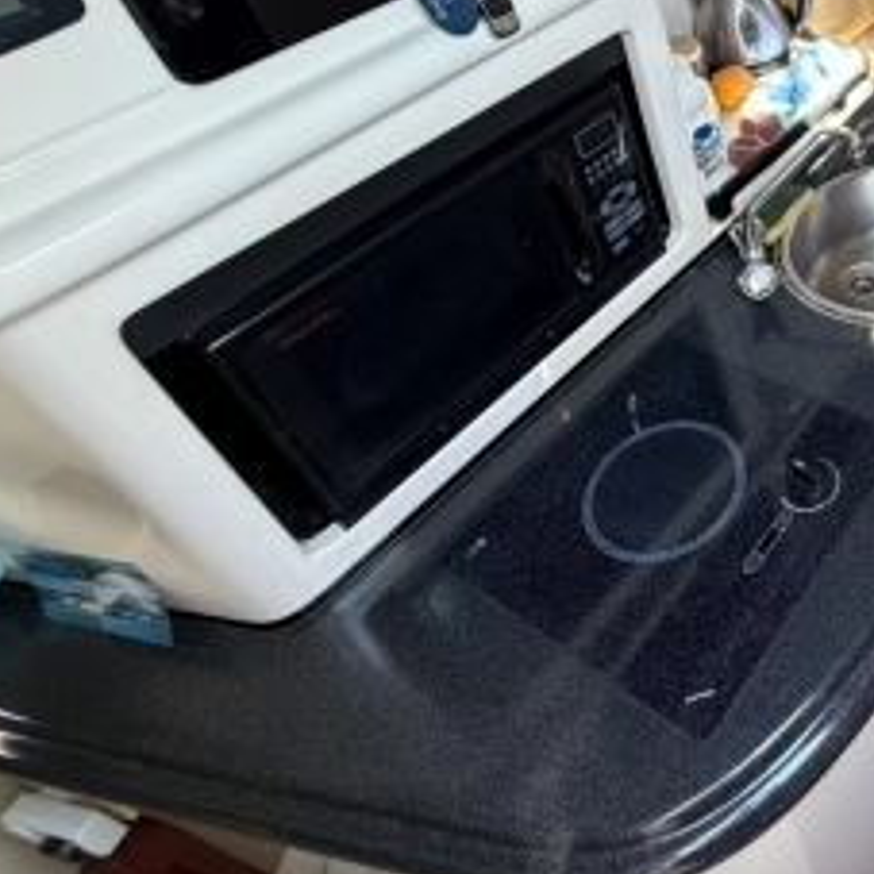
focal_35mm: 30
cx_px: 893
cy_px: 210
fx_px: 857
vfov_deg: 51.5
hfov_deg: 44.9
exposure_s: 1/110
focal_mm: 2.22
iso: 320
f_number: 2.2
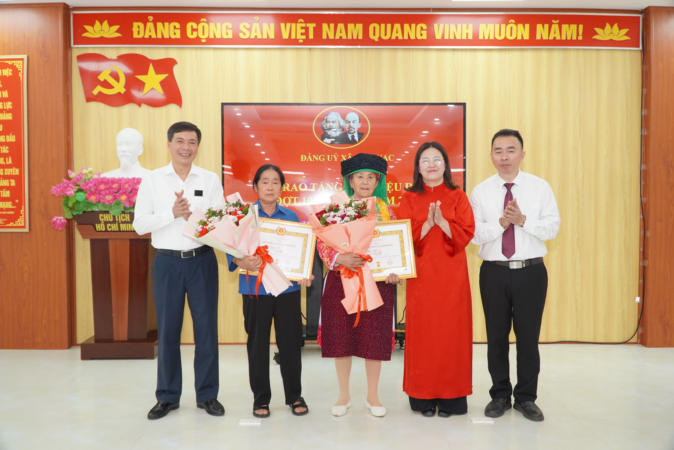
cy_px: 225
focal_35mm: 32
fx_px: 590
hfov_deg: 59.5
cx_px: 337
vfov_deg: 41.7
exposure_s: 1/160
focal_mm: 21
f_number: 4
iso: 640
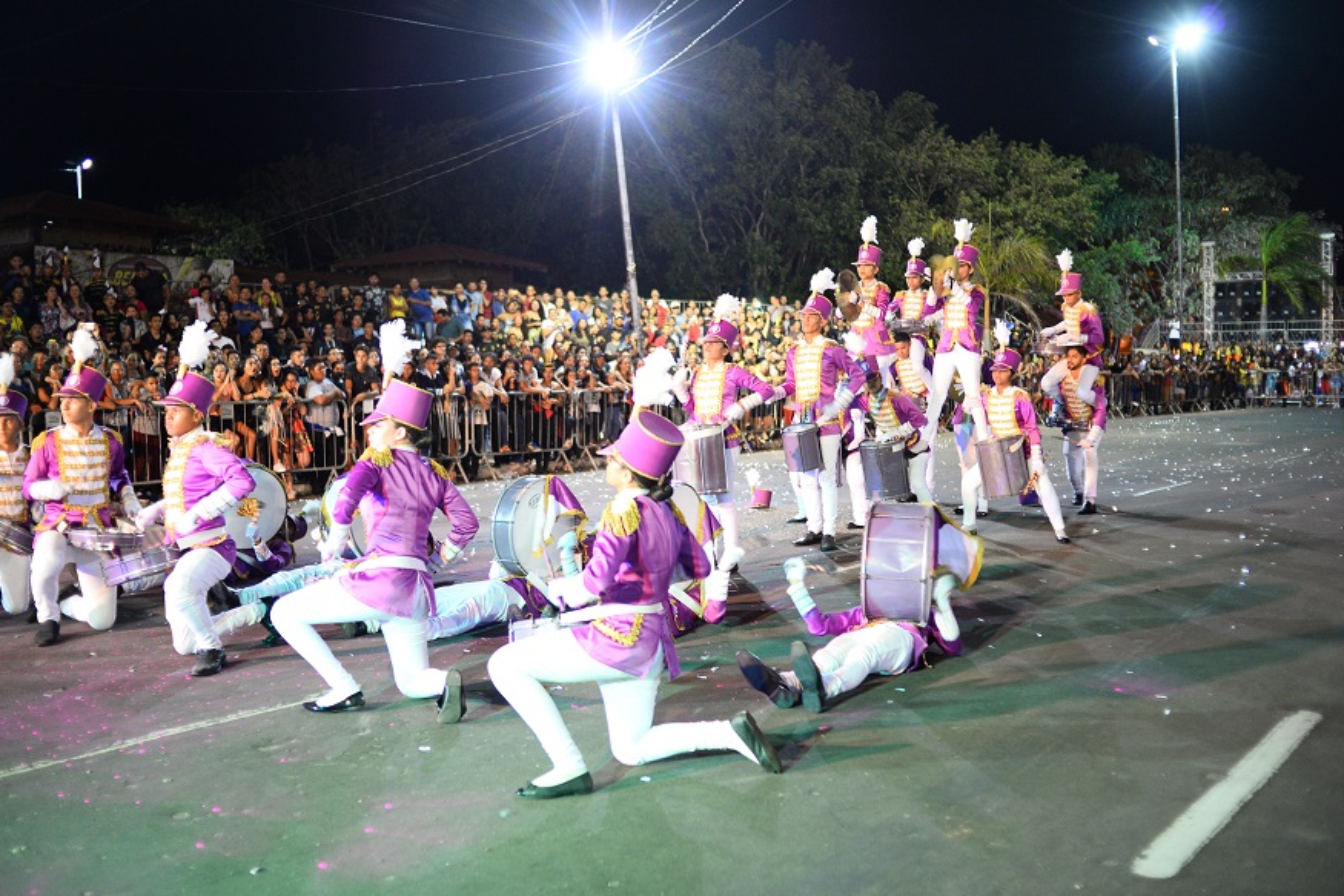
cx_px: 668
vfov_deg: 36.9
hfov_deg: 53.1
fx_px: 1344
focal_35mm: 36
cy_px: 449
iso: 2000
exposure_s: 1/50
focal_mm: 35
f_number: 2
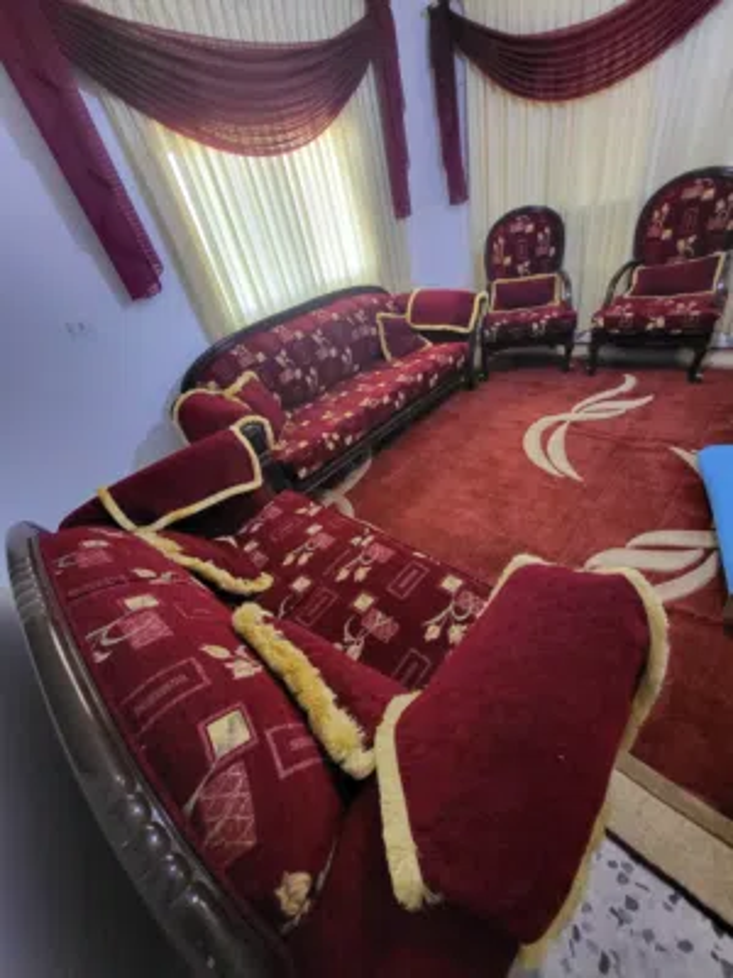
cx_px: 366
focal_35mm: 13
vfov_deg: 106.2
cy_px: 489
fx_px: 367
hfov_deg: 89.9
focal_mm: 1.74
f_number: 2.2
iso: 640
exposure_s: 1/25
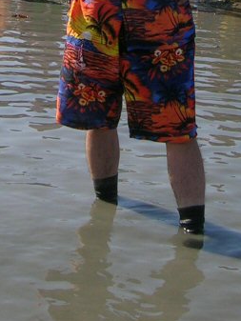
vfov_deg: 19.1
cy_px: -68
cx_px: 134
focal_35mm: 97
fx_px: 900
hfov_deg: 15.3
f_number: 4.8
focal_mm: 5.4
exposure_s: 1/376
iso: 50
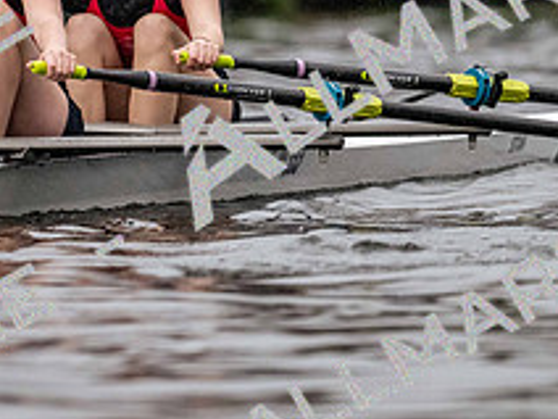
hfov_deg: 1.9
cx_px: -45
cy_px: -20
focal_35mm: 1051
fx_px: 16942
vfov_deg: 1.4
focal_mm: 400
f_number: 4.5
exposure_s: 1/2000
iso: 5000
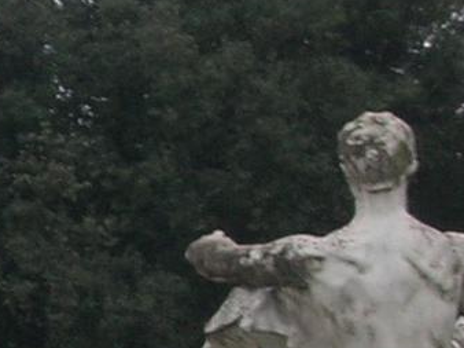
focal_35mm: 284
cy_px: 512
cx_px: -261
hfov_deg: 6.9
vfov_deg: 5.2
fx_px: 3804
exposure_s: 1/47.7
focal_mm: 8.4
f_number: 5.6
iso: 50
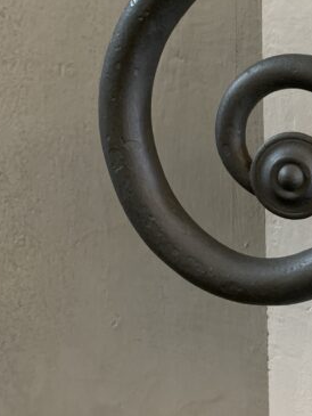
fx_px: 877
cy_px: 62
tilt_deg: -5.4
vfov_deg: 26.0
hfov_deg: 18.8
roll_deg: -0.4
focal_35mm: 73
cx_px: 402
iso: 250
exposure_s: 1/50
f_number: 1.8
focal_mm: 4.25
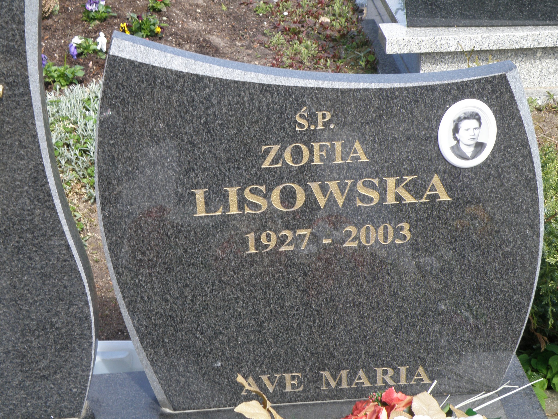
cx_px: 279
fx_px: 967
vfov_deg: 24.4
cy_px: 210
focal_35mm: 60
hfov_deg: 32.2
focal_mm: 10.66
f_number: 5.6
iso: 64
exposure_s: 1/125
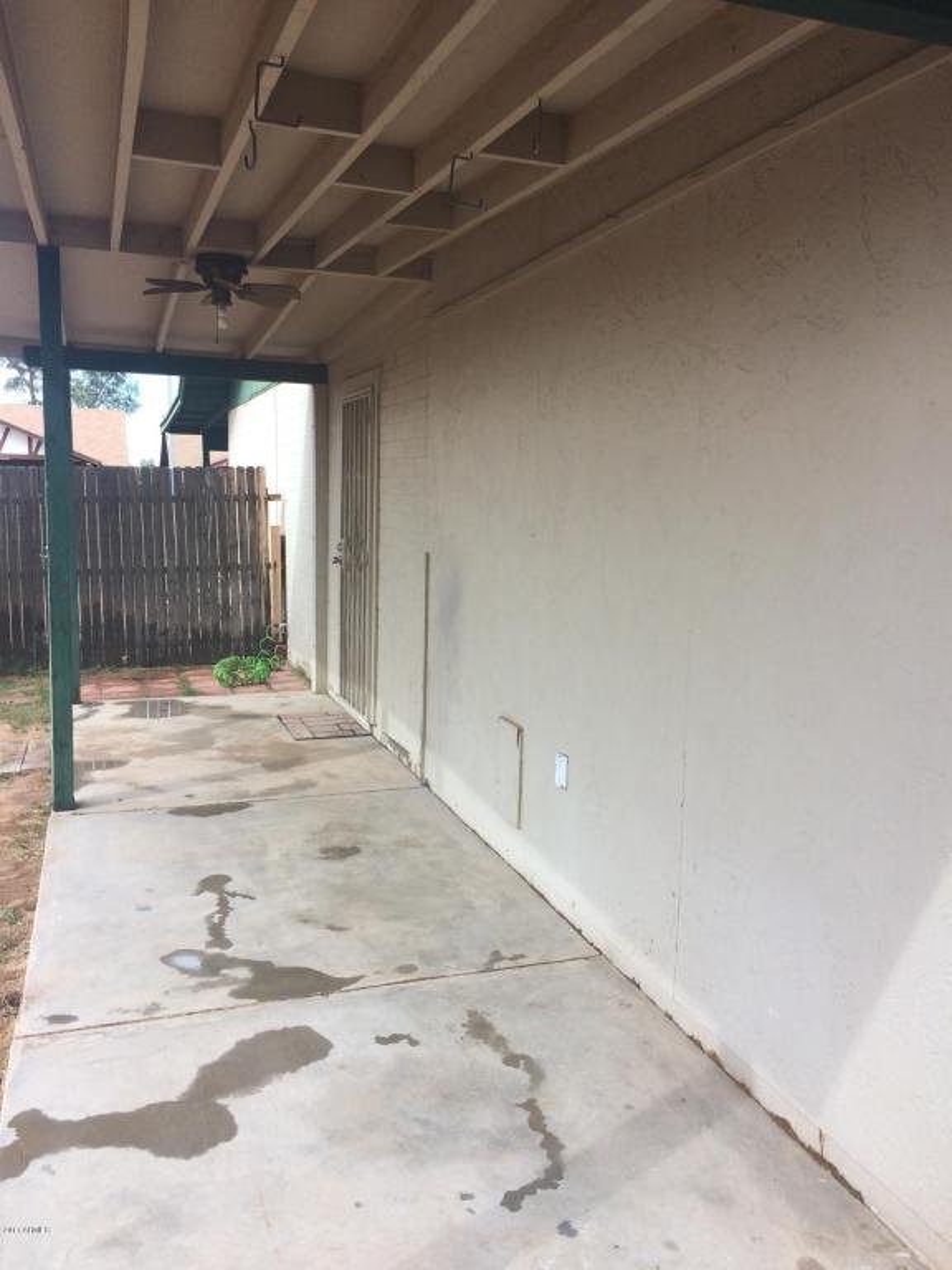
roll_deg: +0.4
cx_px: 476
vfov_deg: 61.7
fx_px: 1063
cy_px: 635
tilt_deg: -8.3
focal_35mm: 29
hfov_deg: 48.2
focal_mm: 4.15
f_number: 2.2
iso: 32
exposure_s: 1/519
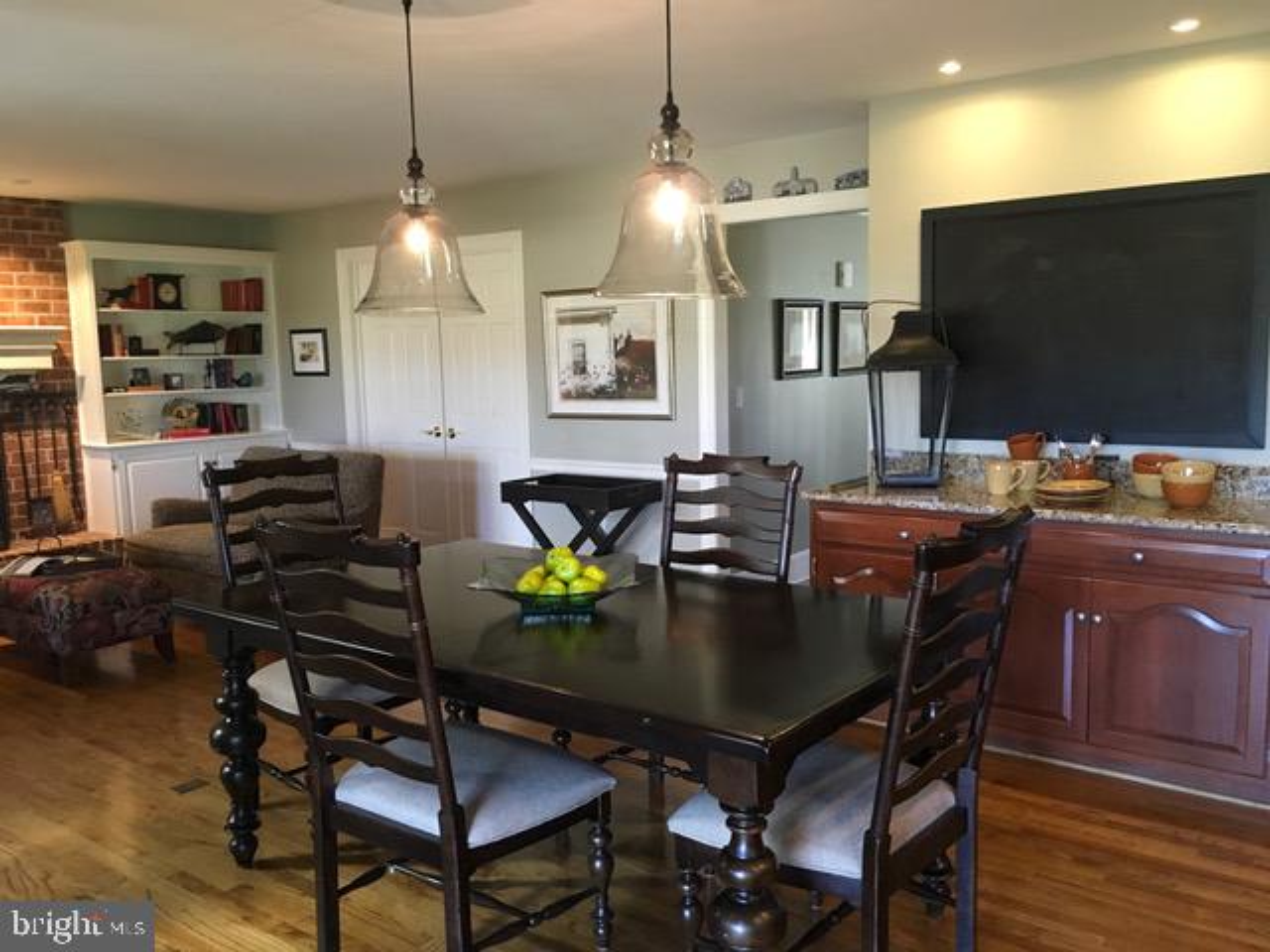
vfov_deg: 48.2
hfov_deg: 61.7
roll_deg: +1.3
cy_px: 476
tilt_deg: -7.1
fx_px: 1064
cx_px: 635
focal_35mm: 29
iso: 200
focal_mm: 4.15
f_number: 2.2
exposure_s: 1/24
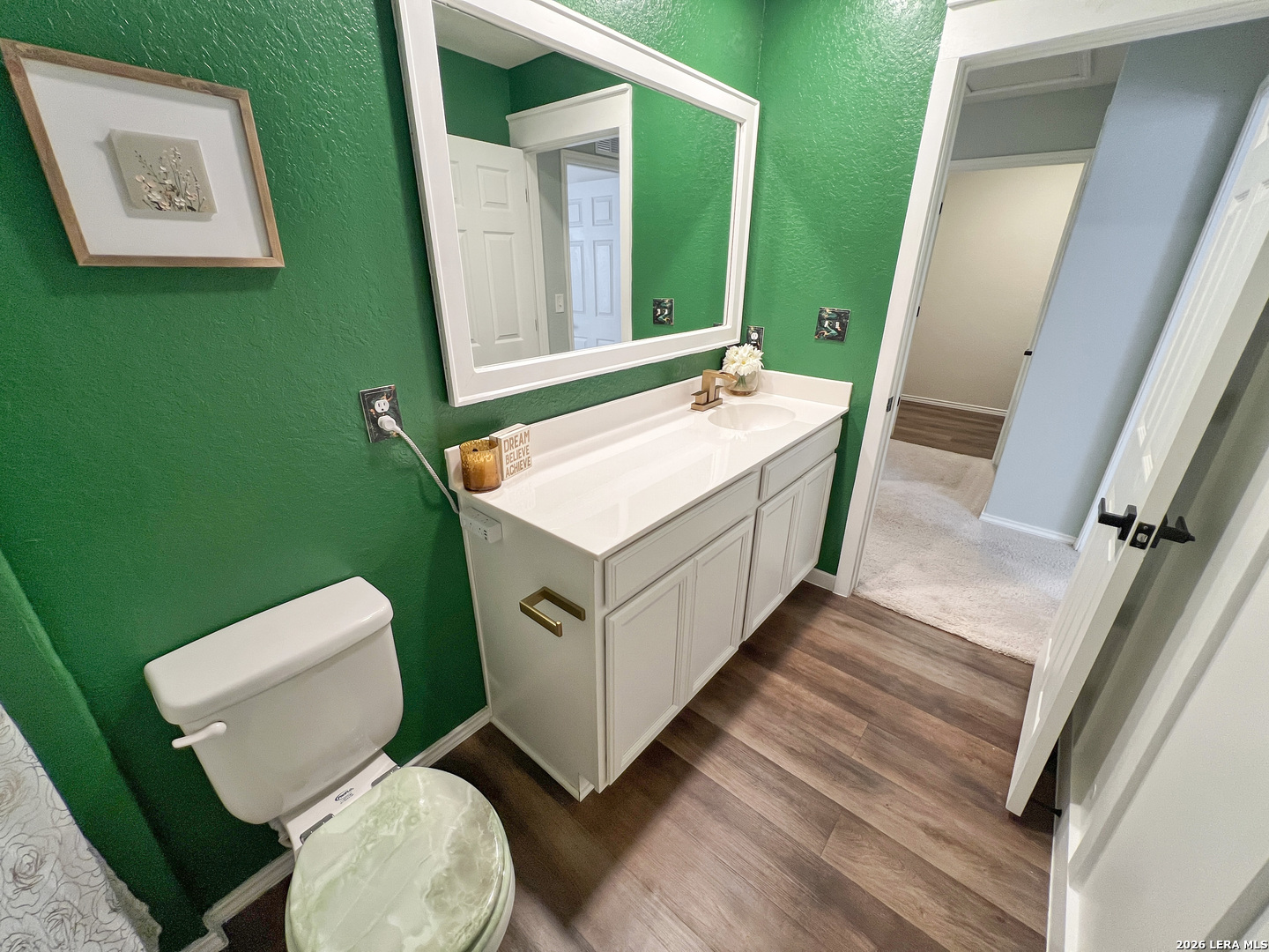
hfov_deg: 106.2
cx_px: 634
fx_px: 477
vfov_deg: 89.9
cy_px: 476
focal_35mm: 13
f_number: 1.8
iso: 125
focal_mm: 1.57
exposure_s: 1/60
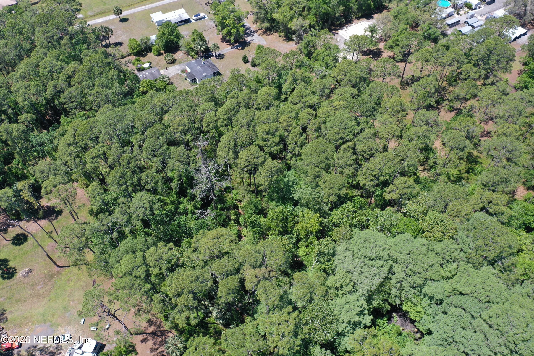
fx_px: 415
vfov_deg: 46.4
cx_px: 267
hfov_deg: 65.5
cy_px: 178
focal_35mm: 28
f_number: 3.2
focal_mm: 10.26
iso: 100
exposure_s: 1/50
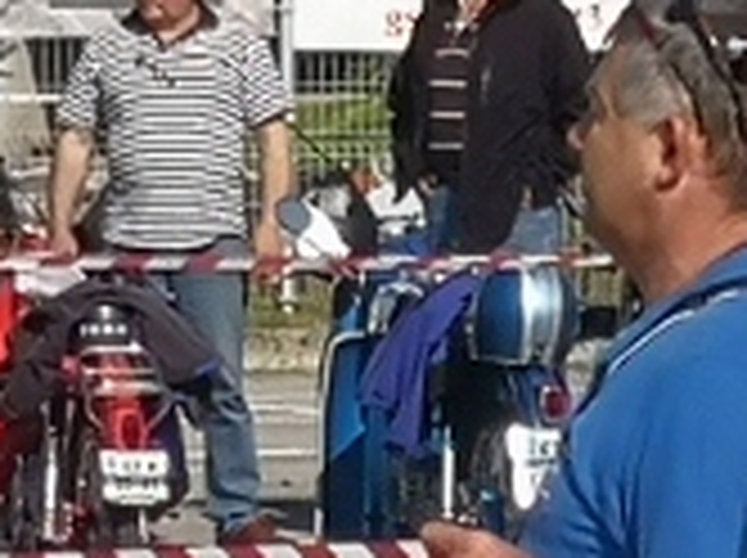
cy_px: 698
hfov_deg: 4.1
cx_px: 40
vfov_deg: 3.1
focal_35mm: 478
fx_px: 10300
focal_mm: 3.95
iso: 50
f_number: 1.6
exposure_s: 1/3247
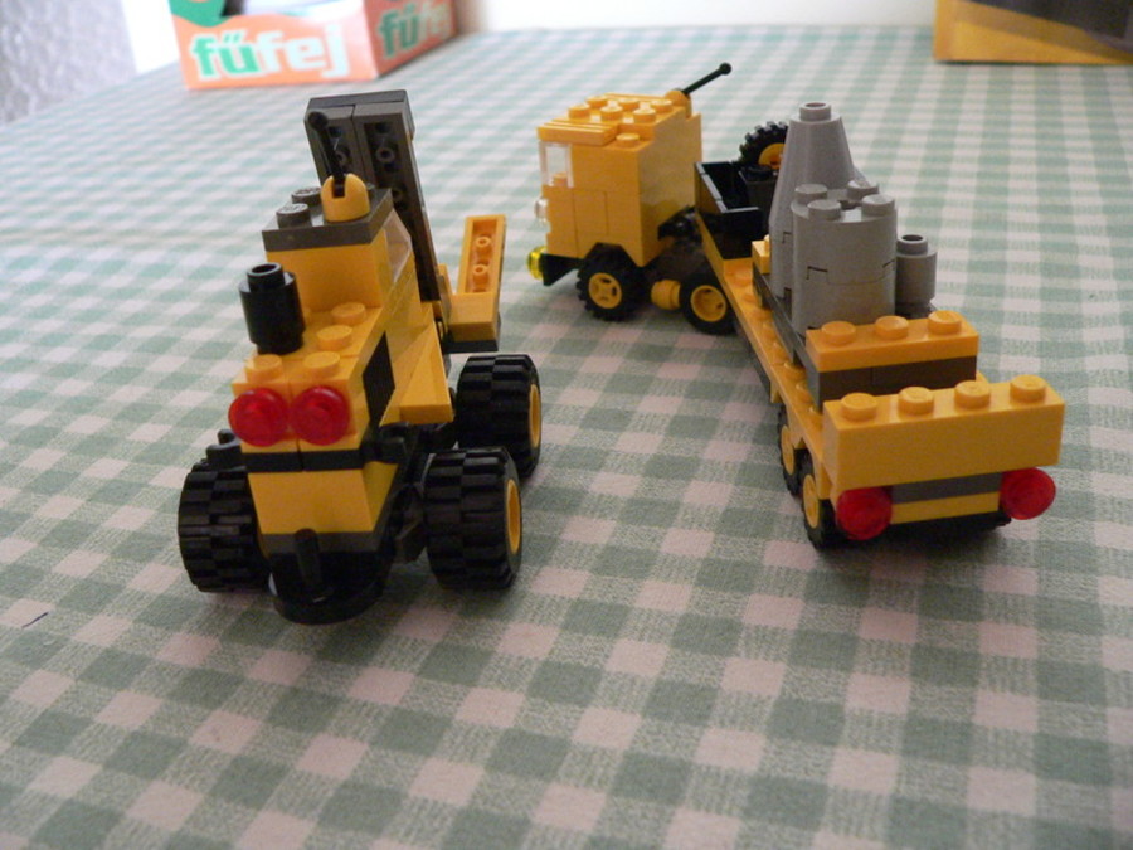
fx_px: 1178
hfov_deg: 51.4
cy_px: 425
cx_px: 566
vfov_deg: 39.7
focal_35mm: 36
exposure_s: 1/25
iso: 400
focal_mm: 6
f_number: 2.8
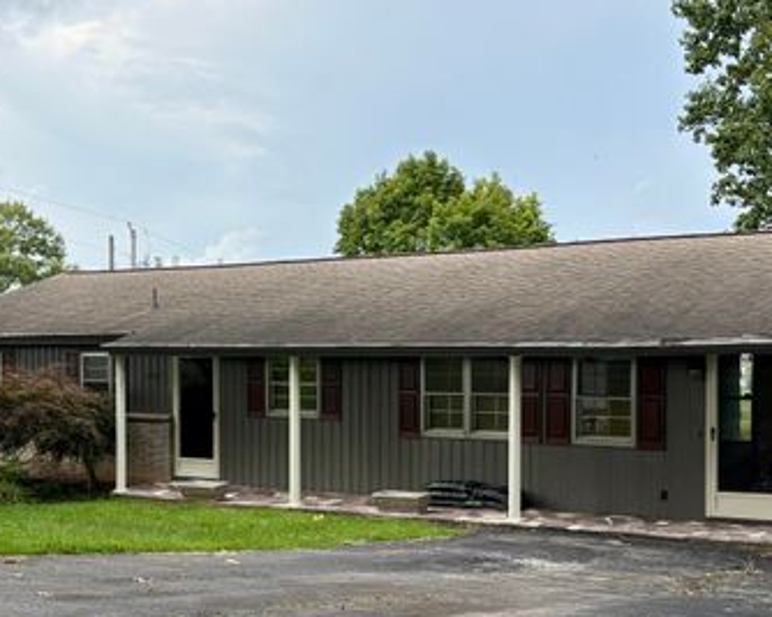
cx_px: 432
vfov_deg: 38.7
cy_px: 415
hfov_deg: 47.8
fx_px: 868
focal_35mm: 38
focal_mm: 5.96
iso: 50
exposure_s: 1/933
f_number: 1.6
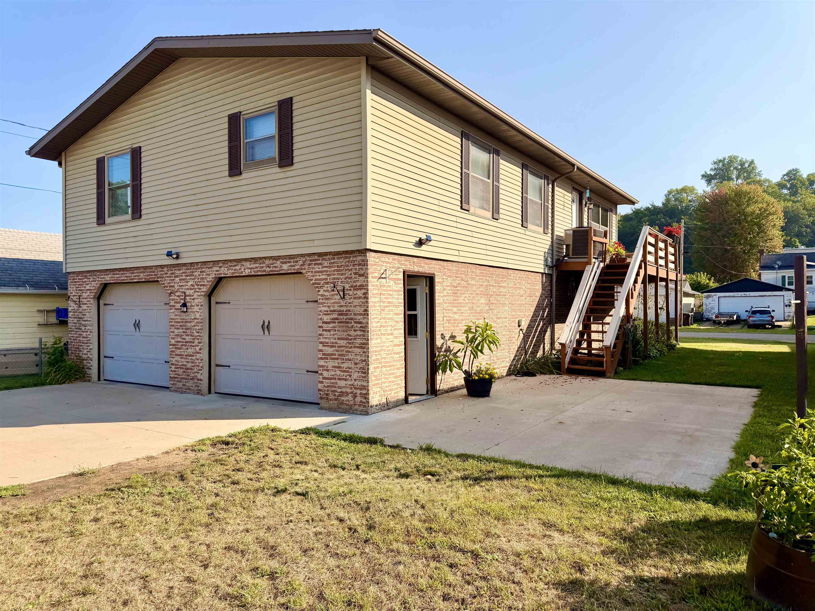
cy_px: 306
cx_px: 408
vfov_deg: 56.8
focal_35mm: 24
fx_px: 565
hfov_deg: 71.6
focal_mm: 6.76
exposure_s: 1/3759
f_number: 1.78
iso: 80
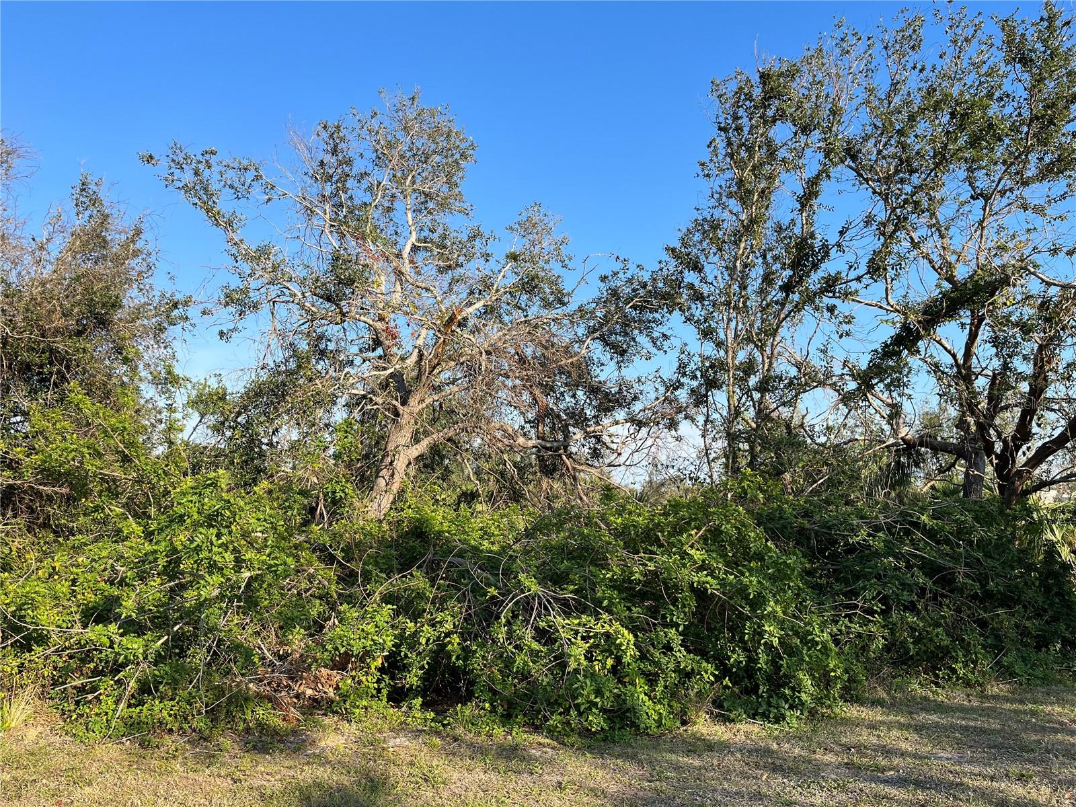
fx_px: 808
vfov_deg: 53.1
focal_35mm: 26
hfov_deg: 67.3
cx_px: 538
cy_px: 404
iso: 50
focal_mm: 5.1
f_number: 1.6
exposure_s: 1/1802
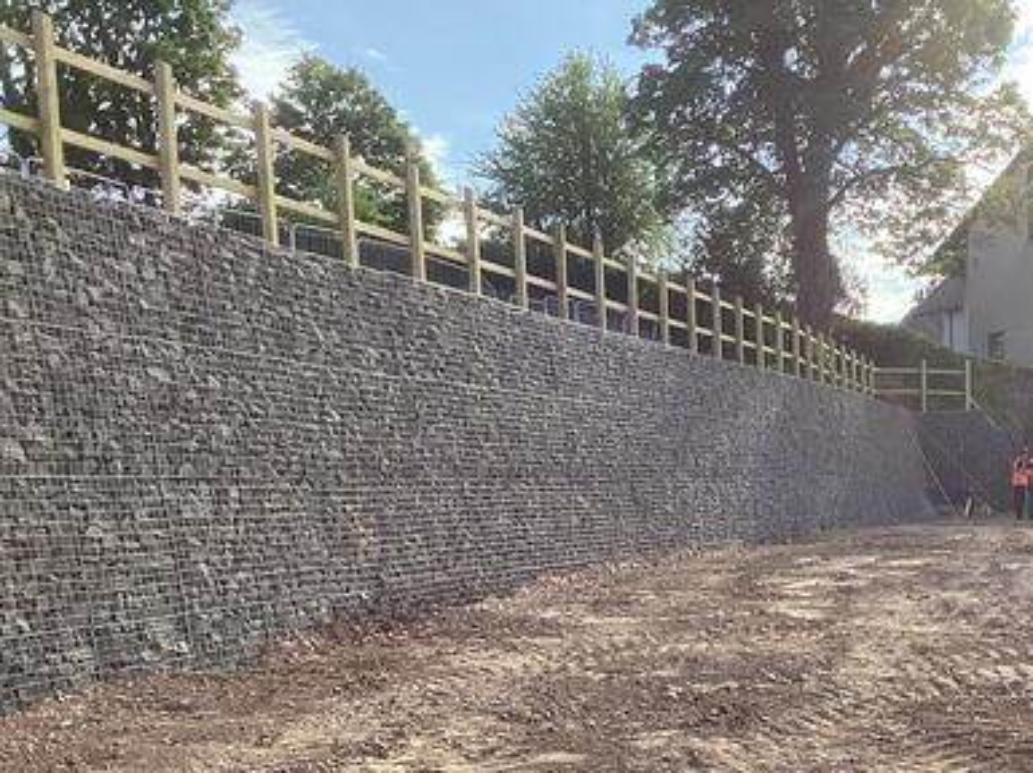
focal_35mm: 31
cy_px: 386
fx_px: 924
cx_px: 516
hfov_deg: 58.4
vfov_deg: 45.4
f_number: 2.4
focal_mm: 3.3
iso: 25
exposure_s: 1/741
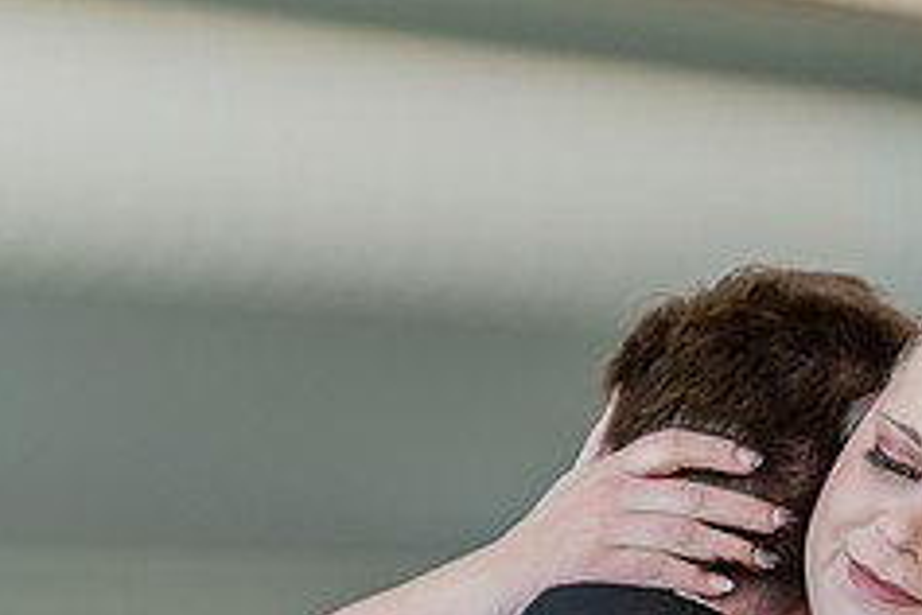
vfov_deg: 8.4
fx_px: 4149
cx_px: 936
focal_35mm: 162
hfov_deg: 12.5
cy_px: 613
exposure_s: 1/160
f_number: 3.2
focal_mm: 58
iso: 320
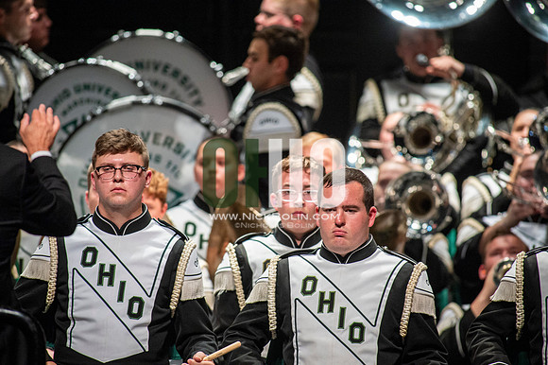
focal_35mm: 600
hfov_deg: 3.4
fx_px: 9128
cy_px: 182
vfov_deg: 2.3
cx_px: 274
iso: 5000
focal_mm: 600
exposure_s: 1/400
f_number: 5.6
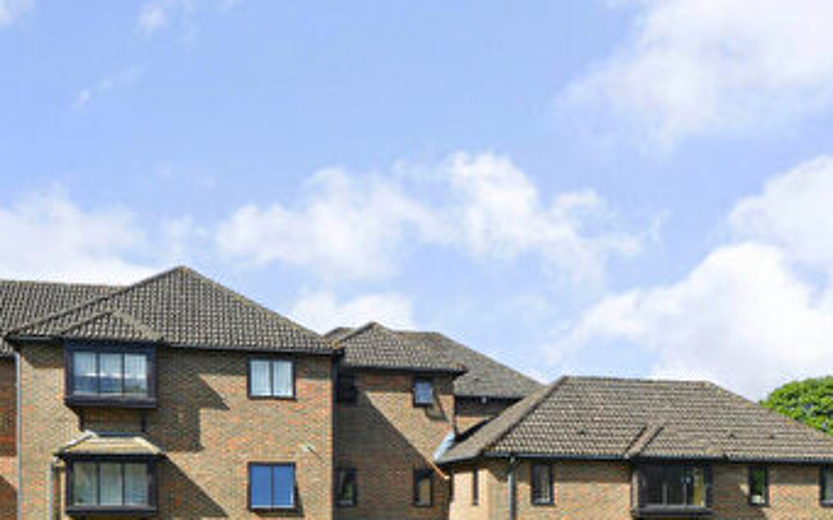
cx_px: 498
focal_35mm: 46
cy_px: 529
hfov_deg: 43.3
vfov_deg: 26.4
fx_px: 1044
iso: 400
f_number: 14
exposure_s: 1/125
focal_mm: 22
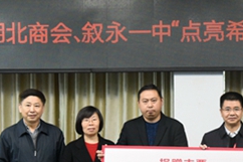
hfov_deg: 22.2
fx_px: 607
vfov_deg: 15.1
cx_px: 212
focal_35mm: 90
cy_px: 126
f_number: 5.6
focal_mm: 34
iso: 5000
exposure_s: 1/125
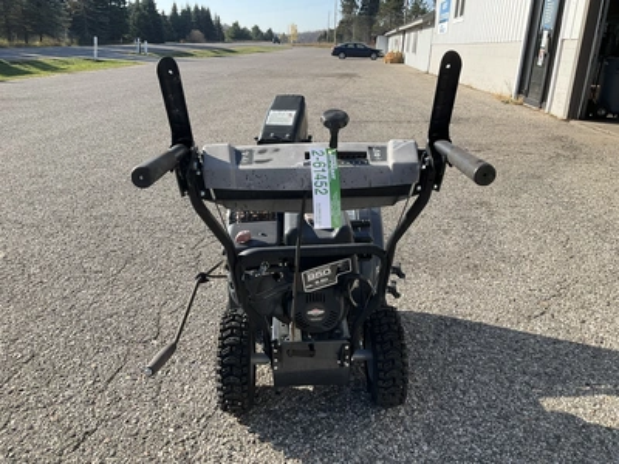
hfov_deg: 61.7
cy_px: 232
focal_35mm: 29
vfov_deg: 48.2
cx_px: 310
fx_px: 519
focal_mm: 3
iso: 25
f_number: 1.8
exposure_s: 1/978
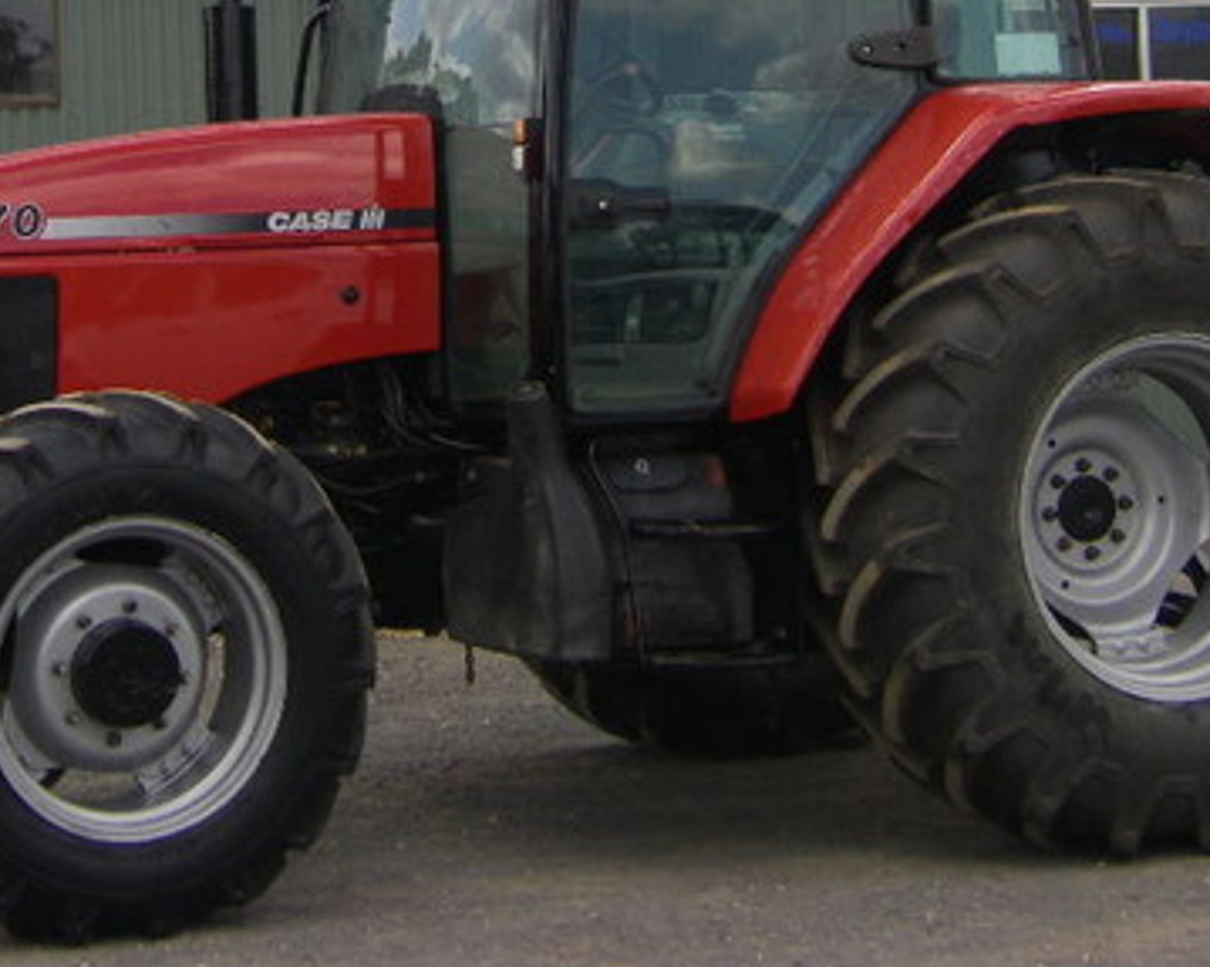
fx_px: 3974
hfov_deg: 17.3
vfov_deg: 13.7
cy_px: -13
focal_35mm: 111
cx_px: 516
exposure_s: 1/250
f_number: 3.6
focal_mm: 8.4
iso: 64
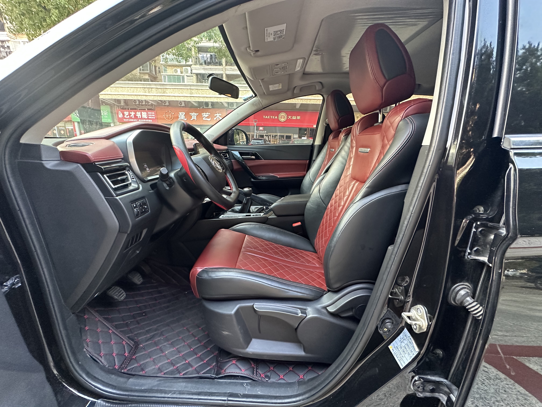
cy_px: 204
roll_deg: -2.1
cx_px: 271
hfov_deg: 102.1
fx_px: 219
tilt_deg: -14.8
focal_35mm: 14
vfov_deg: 85.7
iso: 320
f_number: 2.2
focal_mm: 2.22
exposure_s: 1/60
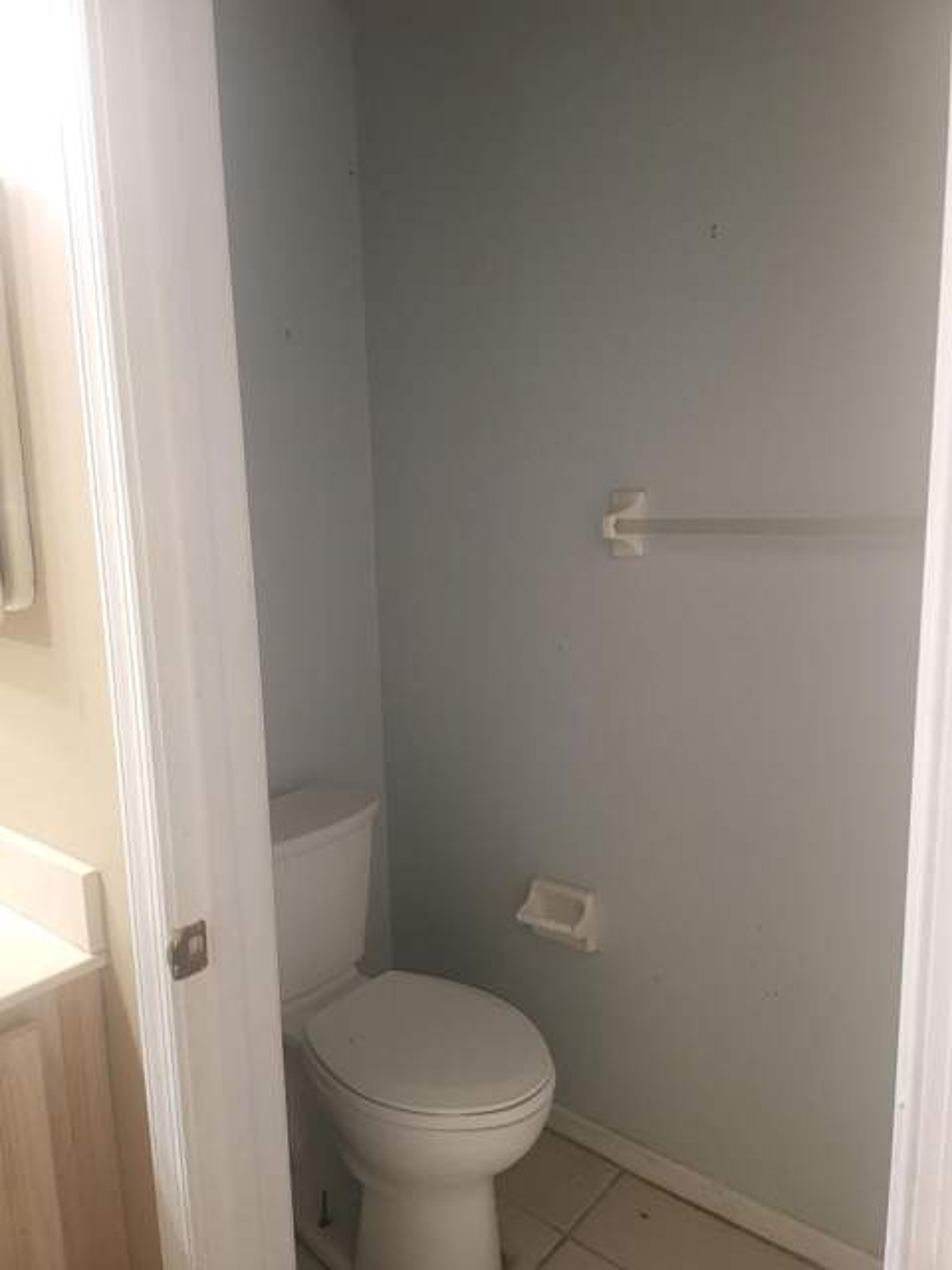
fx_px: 880
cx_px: 476
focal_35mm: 24
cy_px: 635
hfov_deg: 56.8
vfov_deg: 71.6
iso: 125
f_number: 1.8
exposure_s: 1/15
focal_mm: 5
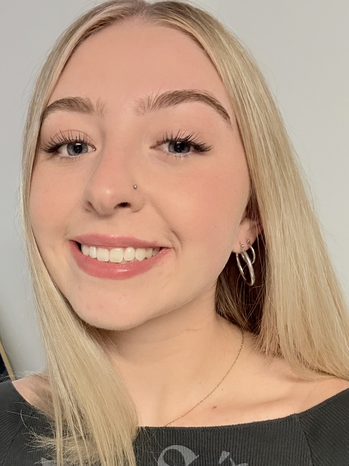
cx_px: 174
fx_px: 403
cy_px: 233
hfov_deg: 46.8
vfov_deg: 60.0
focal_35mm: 30
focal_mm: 2.69
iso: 320
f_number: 1.9
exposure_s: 1/40
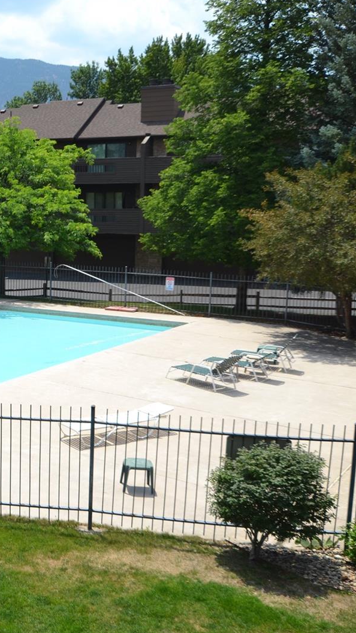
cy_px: 316
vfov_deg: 44.8
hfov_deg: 23.8
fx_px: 769
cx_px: -68
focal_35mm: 46
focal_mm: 19
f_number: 8
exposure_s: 1/250
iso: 100
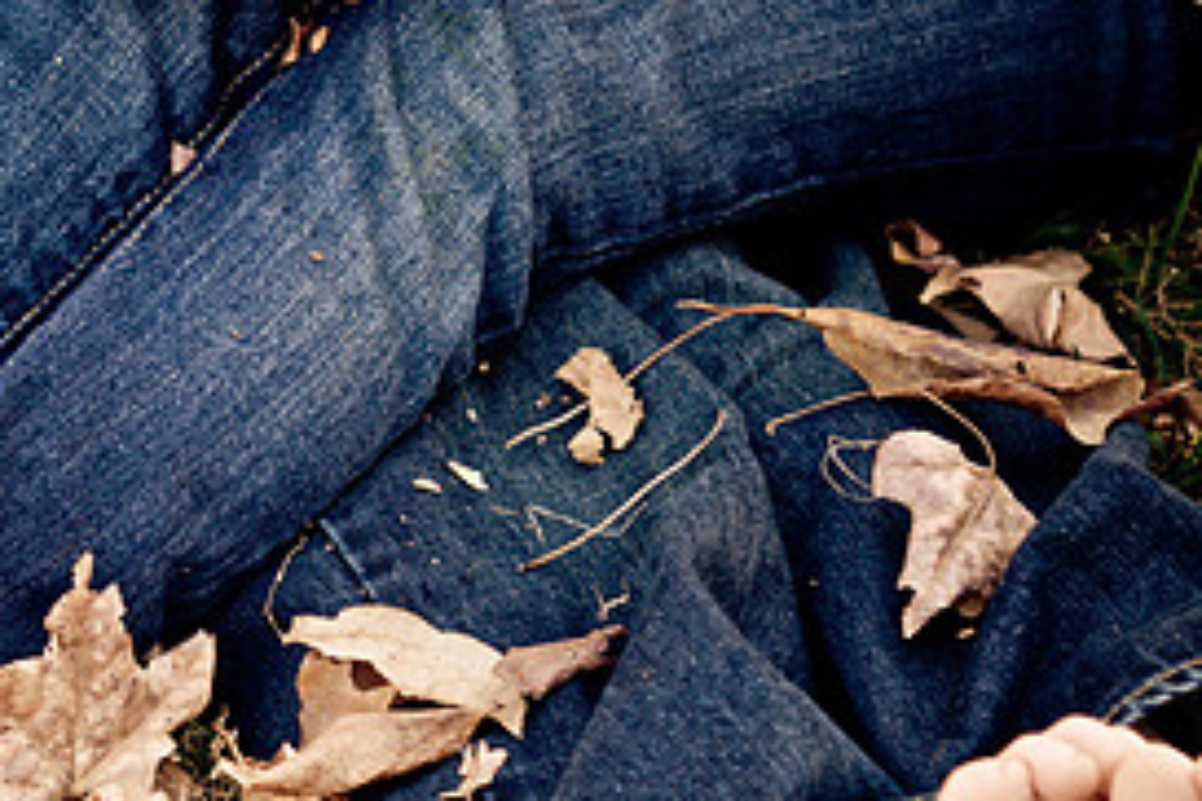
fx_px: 8313
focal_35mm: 249
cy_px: 717
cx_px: 273
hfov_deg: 8.3
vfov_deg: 5.5
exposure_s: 1/80
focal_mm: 78
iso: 250
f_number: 2.8
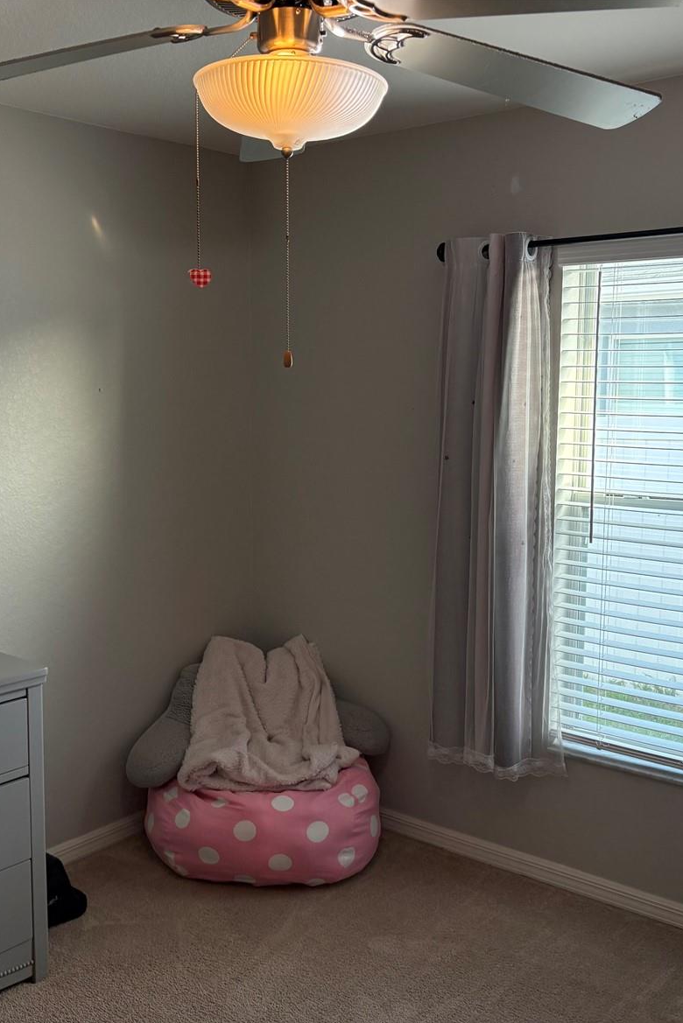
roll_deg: +0.4
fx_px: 1052
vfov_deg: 51.9
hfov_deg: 35.8
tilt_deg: -7.0
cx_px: 260
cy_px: 522
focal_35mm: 37
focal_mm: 5.96
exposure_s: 1/120
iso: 125
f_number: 1.6
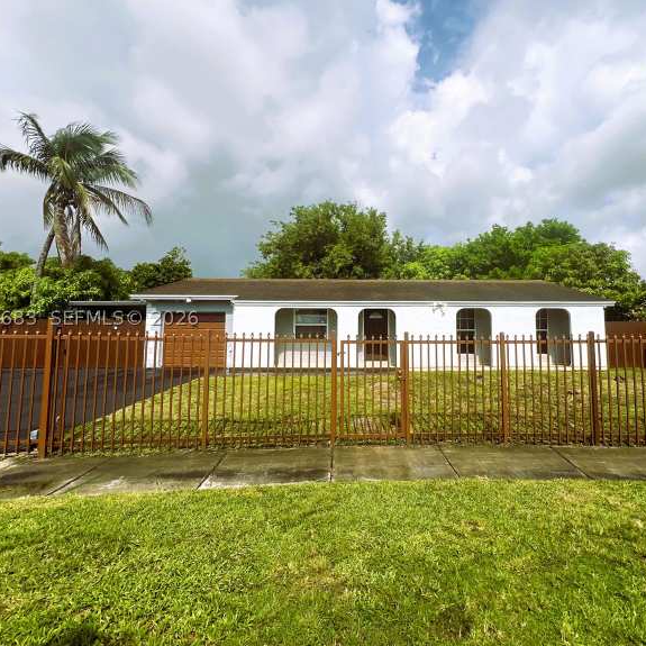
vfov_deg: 87.4
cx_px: 371
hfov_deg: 86.8
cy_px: 318
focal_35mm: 16
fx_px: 338
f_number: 1.8
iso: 32
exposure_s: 1/2950
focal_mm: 1.57
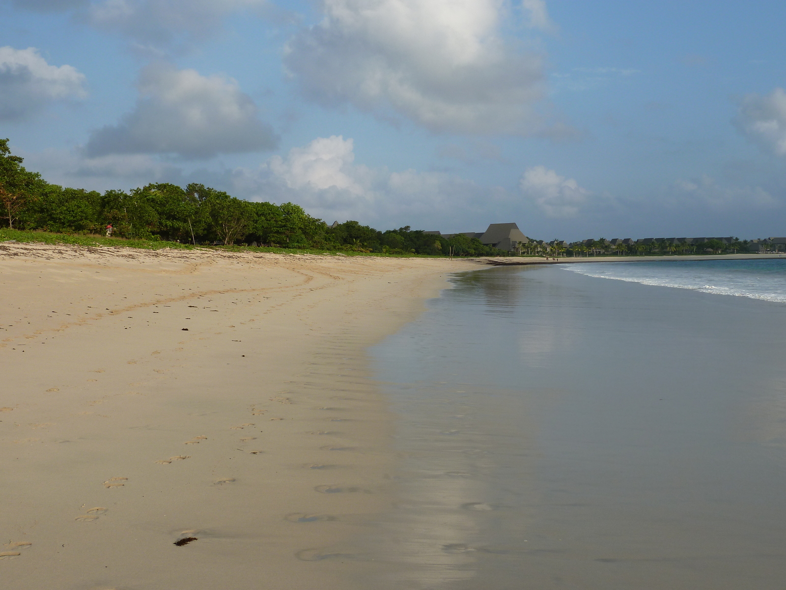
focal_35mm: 40
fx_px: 908
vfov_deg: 36.0
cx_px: 393
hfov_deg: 46.8
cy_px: 295
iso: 80
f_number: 4.5
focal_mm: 6.5
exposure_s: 1/500
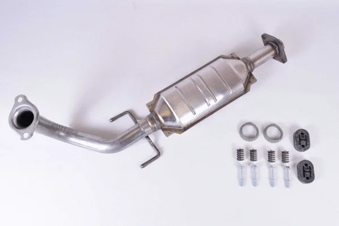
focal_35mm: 32
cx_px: 170
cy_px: 113
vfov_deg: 41.7
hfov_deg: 59.5
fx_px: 297
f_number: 16
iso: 400
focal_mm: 21
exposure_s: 1/80
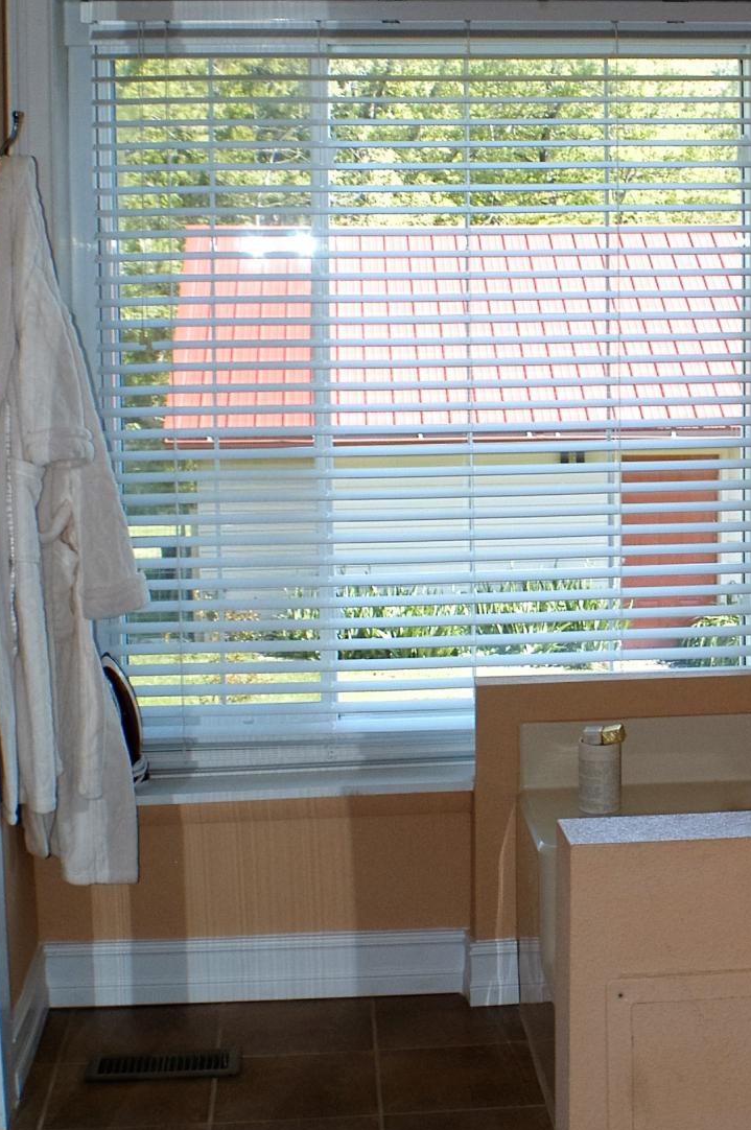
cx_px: 596
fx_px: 2695
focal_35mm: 86
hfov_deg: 15.8
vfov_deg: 23.6
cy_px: 408
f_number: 6.3
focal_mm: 31
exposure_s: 1/180
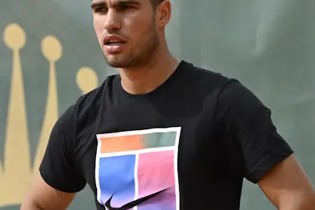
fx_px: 7355
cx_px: 172
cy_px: 145
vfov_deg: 1.6
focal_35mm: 841
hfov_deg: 2.5
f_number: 5
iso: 640
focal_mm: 230
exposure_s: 1/5000
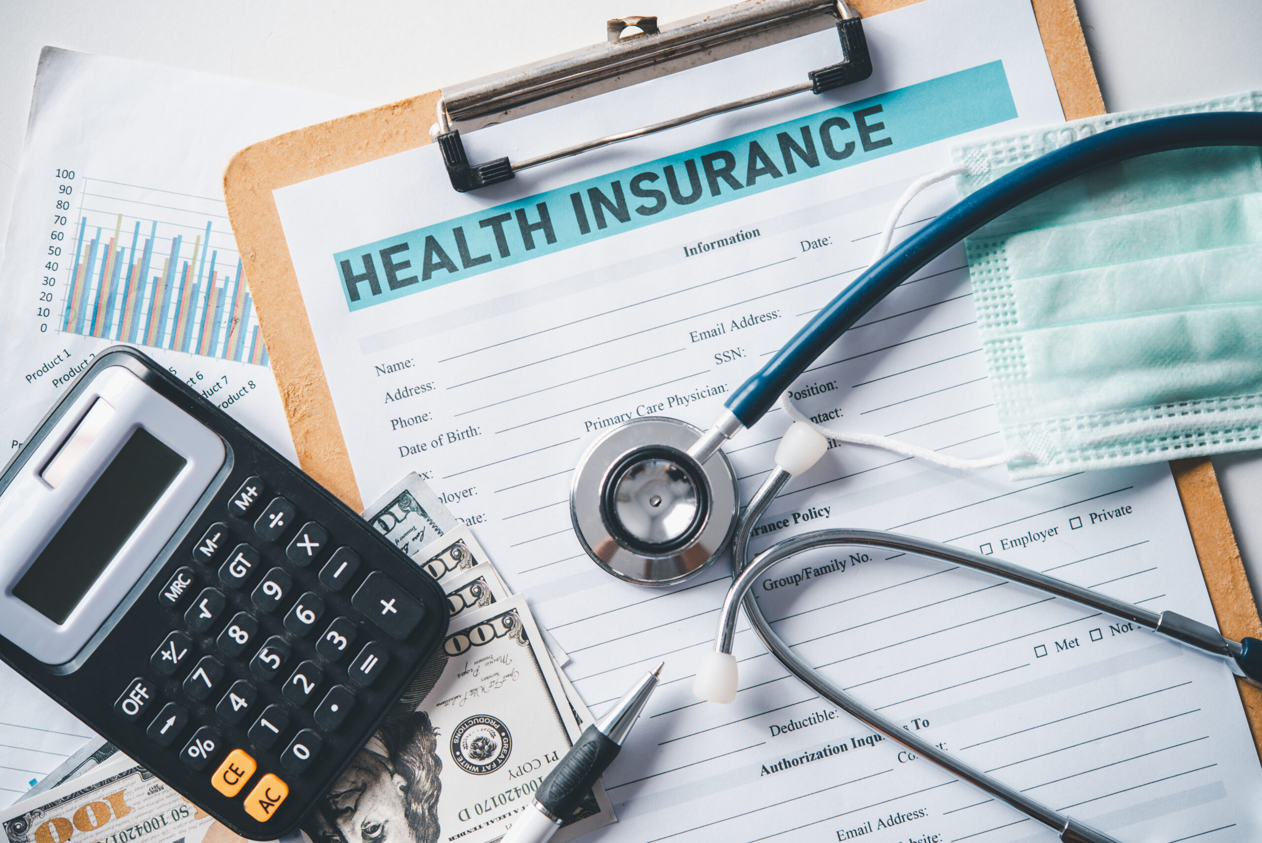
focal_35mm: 60
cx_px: 631
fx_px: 2104
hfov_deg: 33.4
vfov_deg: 22.6
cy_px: 422
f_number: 4
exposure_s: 1/80
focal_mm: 60
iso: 200
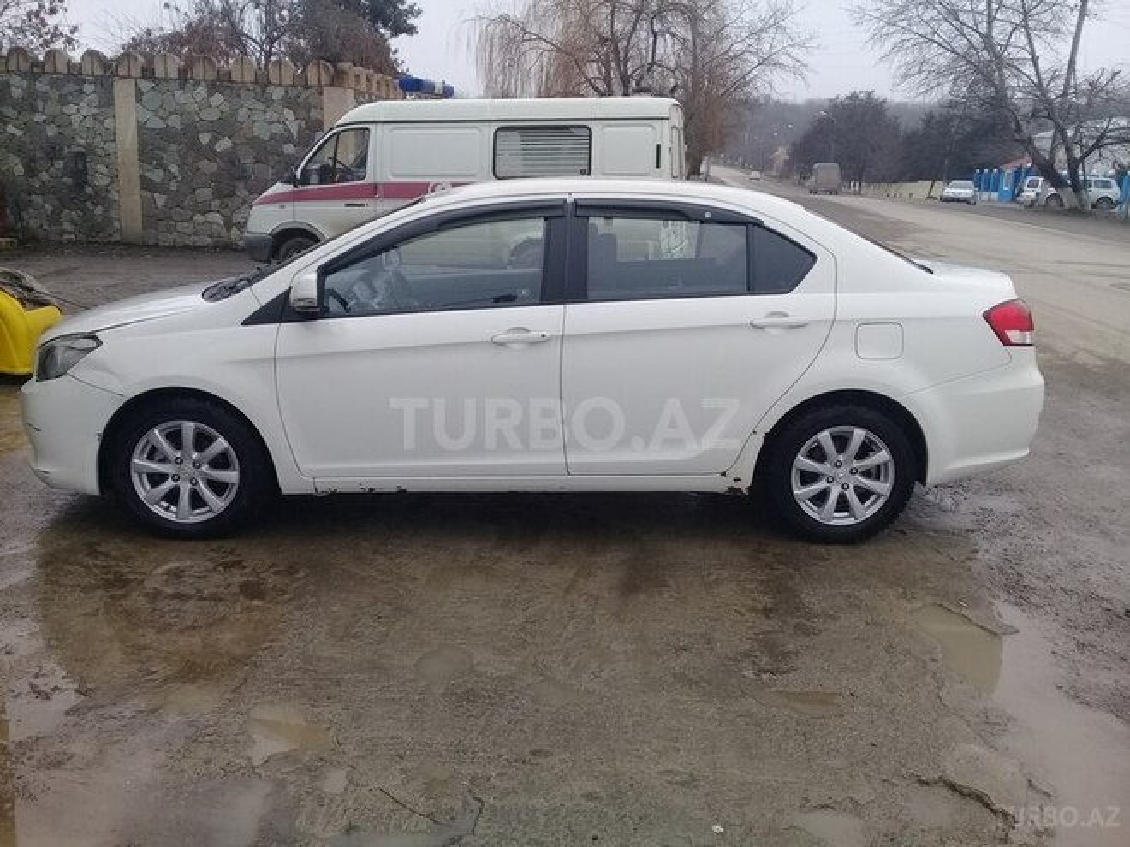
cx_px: 565
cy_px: 424
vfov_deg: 45.4
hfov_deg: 58.4
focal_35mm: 31
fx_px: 1012
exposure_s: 1/107
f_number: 2.2
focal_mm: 3.3
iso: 50
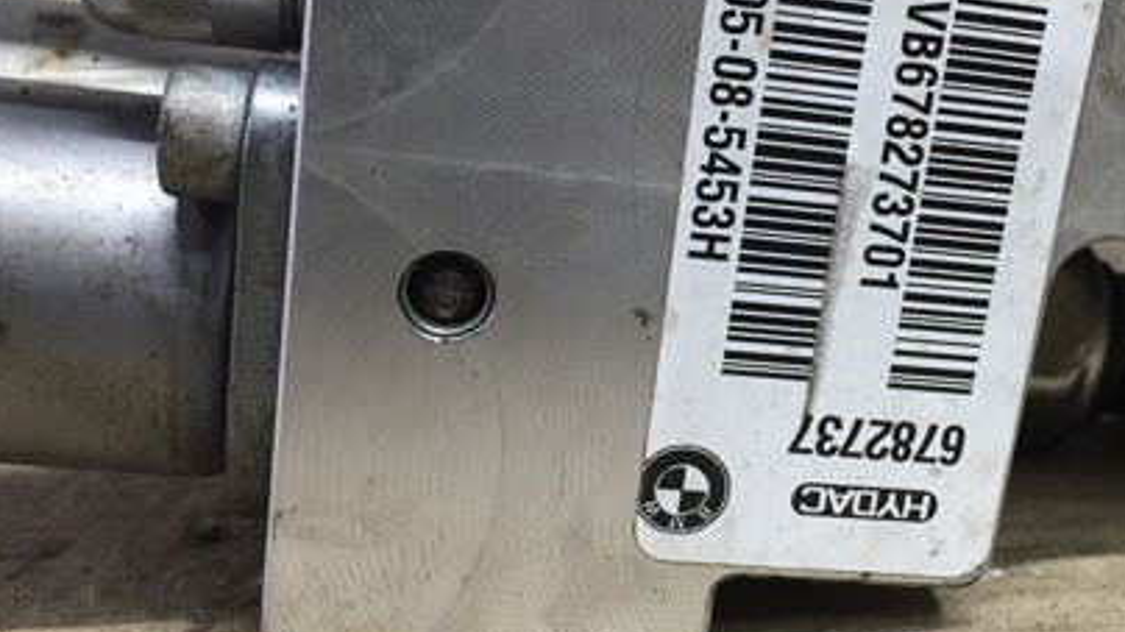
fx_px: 1491
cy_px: 295
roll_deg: +0.7
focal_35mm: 50
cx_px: 791
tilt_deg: -16.4
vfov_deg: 23.9
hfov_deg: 40.6
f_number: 2.2
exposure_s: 1/33
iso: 64
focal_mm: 4.15
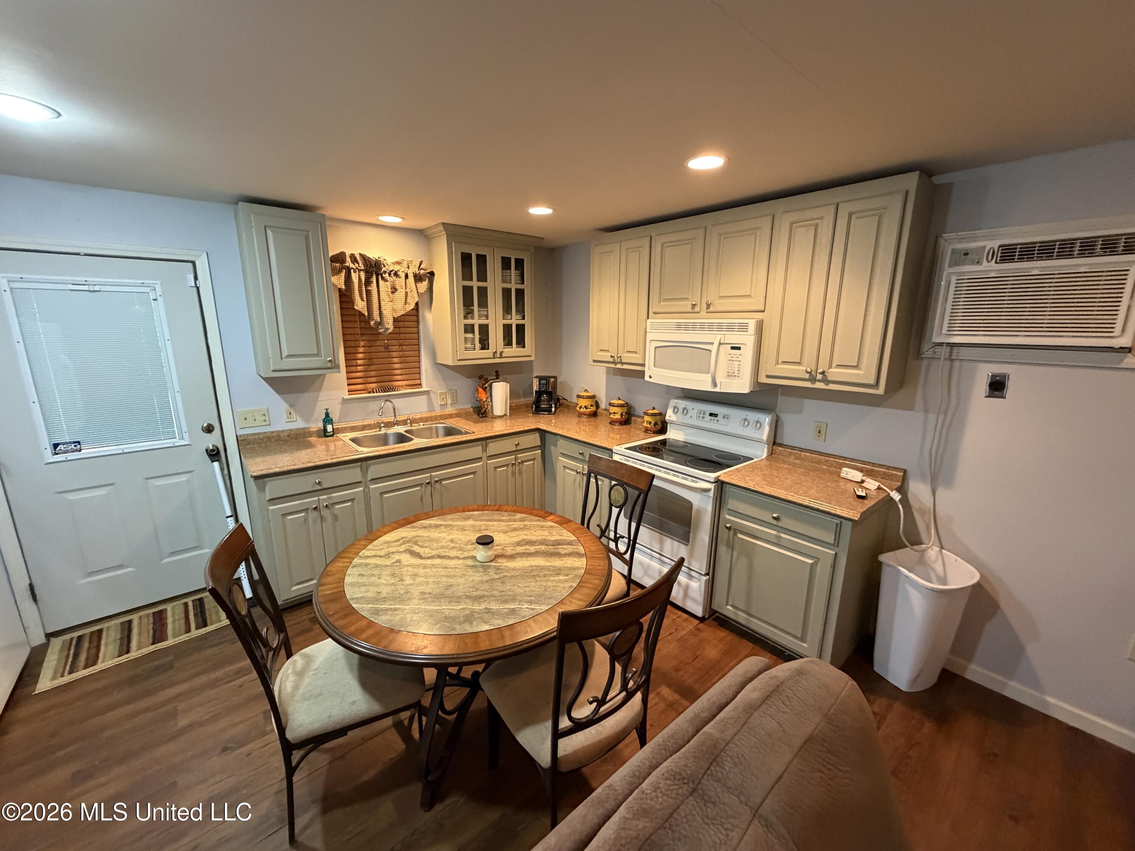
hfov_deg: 102.1
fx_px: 459
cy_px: 426
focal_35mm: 14
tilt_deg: -13.1
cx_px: 568
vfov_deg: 85.7
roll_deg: -0.8
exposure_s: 1/60
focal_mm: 2.22
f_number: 2.2
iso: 640
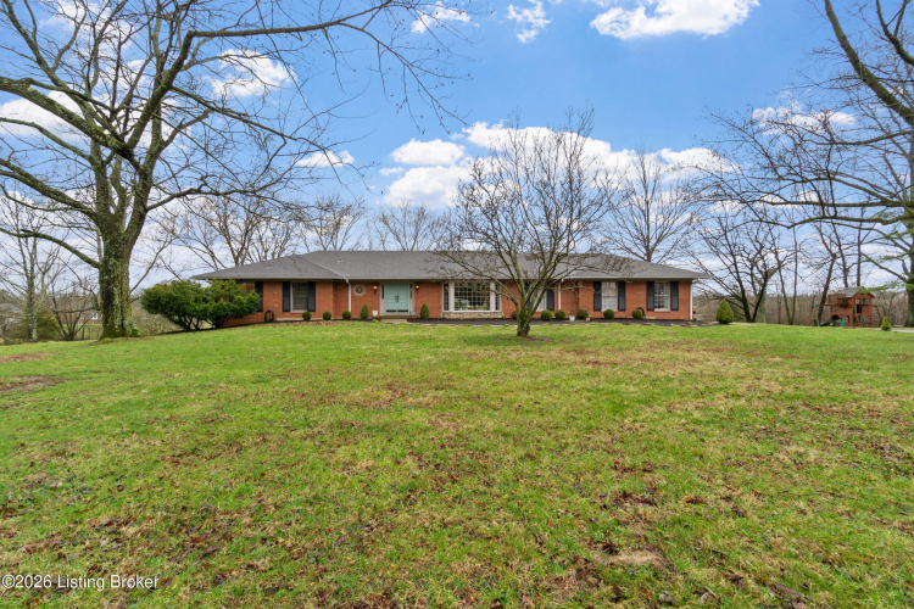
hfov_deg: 100.4
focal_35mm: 15
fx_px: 381
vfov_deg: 77.3
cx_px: 457
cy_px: 304
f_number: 11
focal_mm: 10
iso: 400
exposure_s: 1/25
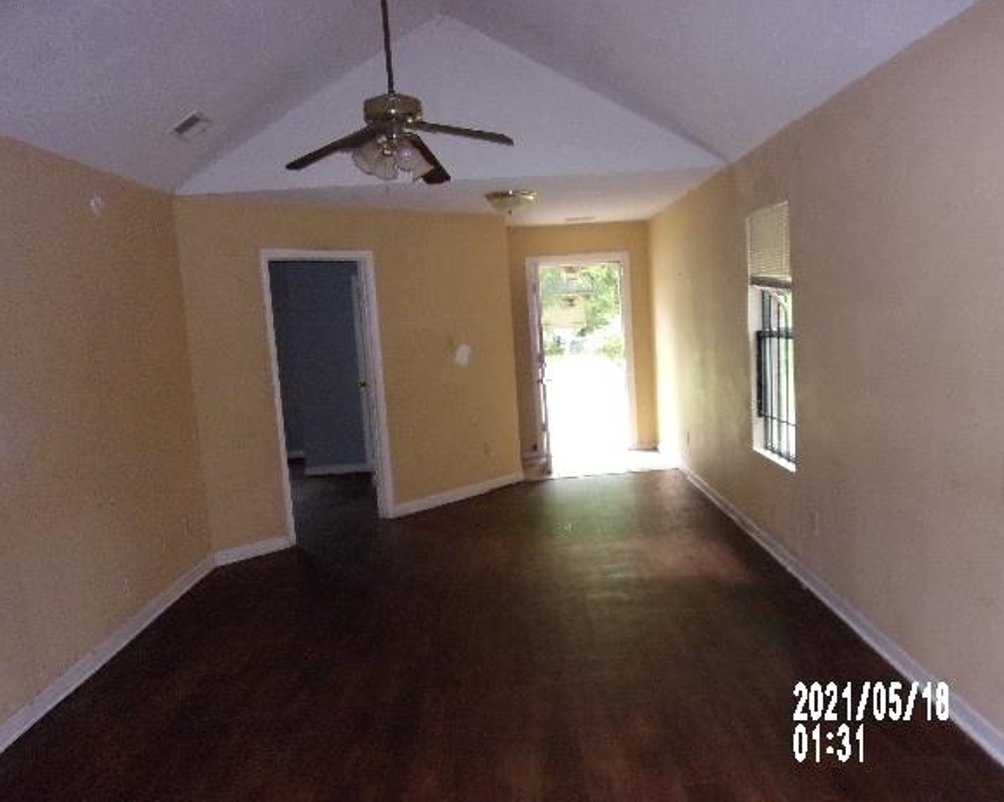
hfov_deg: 65.9
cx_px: 553
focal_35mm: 26
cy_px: 398
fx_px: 772
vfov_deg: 54.9
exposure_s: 1/34
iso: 324
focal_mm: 4.3
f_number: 3.3
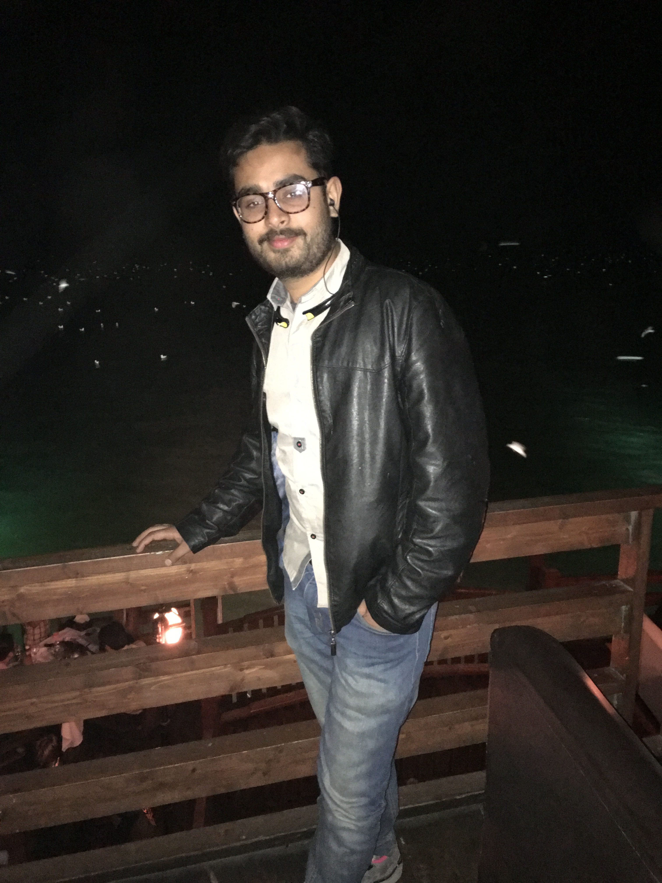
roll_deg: +0.7
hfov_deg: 48.2
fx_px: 739
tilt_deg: -18.0
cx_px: 331
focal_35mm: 29
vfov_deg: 61.7
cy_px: 442
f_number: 2.2
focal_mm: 4.15
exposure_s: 1/17
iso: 800
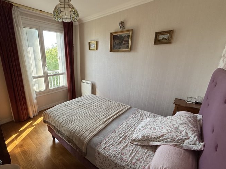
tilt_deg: -16.0
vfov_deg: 74.6
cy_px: 89
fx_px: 111
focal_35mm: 17
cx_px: 89
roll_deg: +0.5
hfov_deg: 89.7
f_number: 2.2
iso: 64
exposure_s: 1/115
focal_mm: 2.22
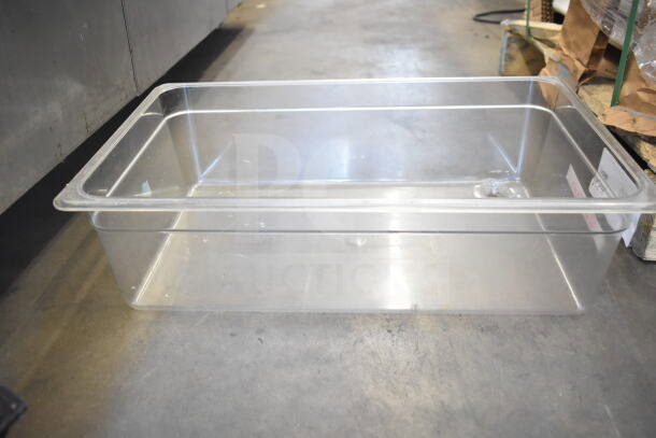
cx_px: 328
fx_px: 574
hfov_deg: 59.5
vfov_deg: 41.7
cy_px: 219
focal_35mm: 32
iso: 1600
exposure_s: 1/40
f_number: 3.8
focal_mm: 21
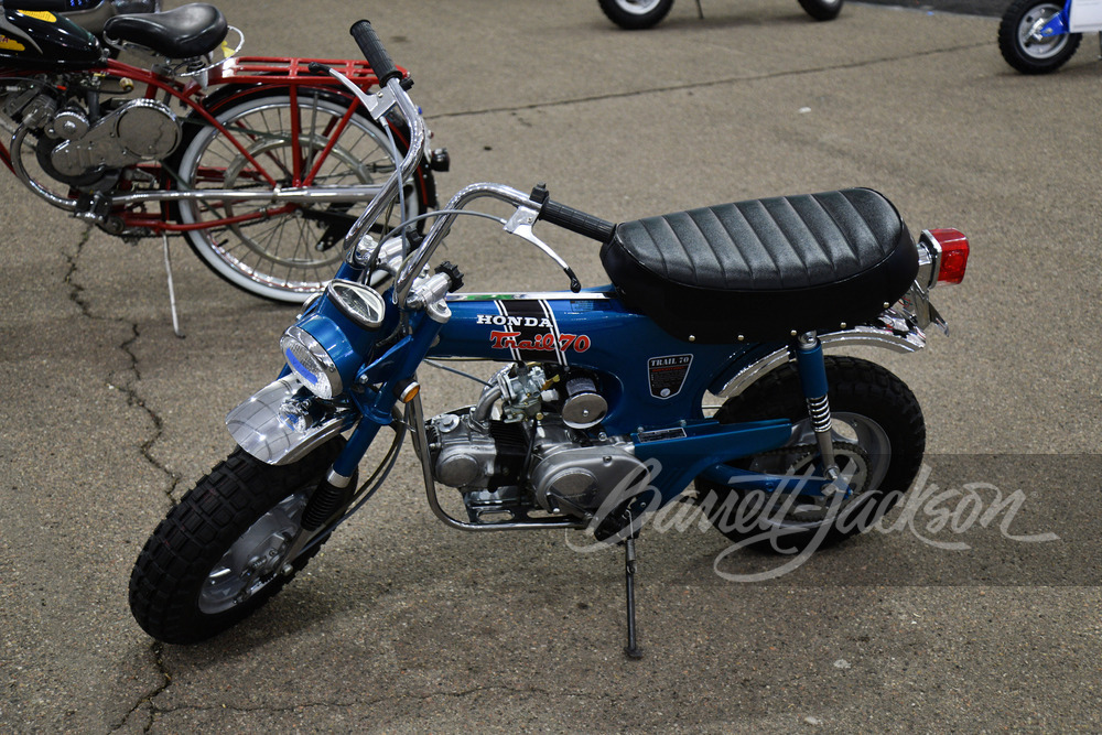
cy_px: 368
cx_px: 551
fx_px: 1592
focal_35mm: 52
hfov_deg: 38.2
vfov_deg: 26.0
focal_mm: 52
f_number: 4.2
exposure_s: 1/40
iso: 1000
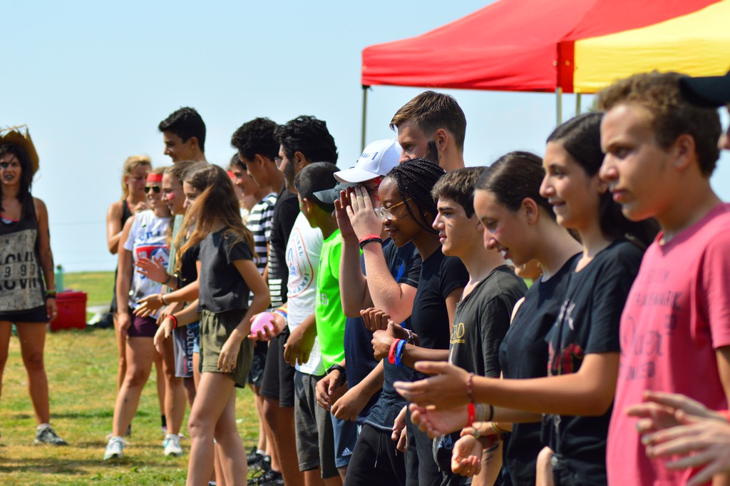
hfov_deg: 13.1
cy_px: 243
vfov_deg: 8.7
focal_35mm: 158
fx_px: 3191
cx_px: 365
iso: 200
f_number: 5.6
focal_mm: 105
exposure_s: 1/1000
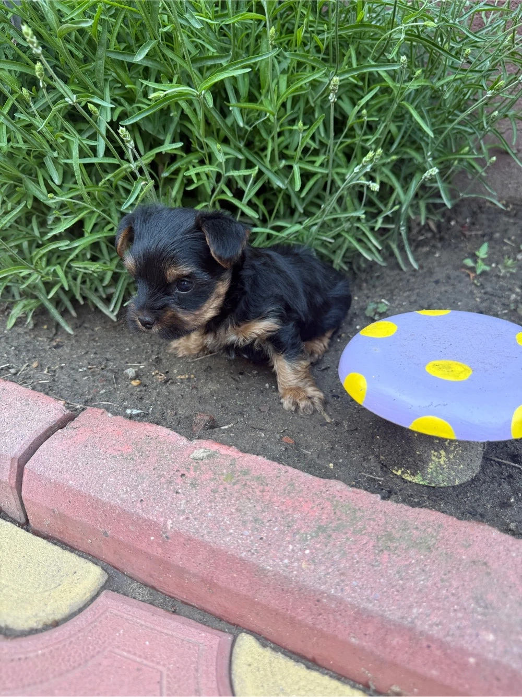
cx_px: 261
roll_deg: +3.8
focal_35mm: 24
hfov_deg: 56.8
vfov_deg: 71.6
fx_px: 483
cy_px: 348
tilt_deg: -29.0
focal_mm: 6.76
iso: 80
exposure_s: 1/161
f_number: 1.78
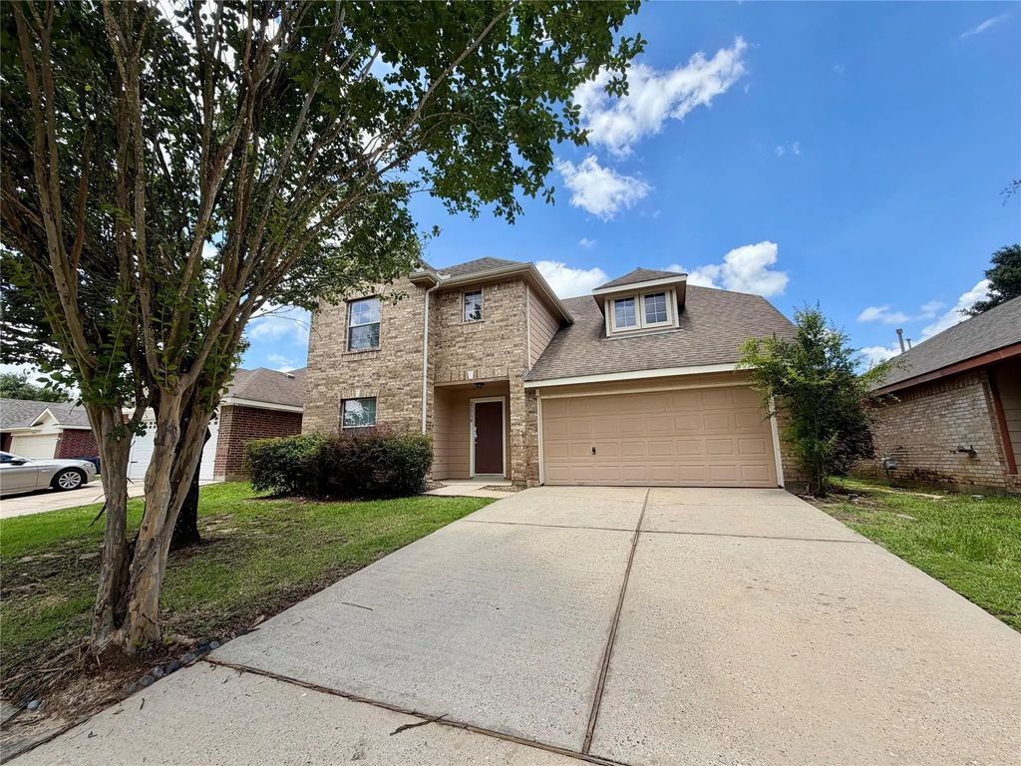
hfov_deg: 102.1
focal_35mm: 14
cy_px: 383
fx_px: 413
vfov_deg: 85.7
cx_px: 510
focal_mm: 2.22
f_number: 2.2
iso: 32
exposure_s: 1/770
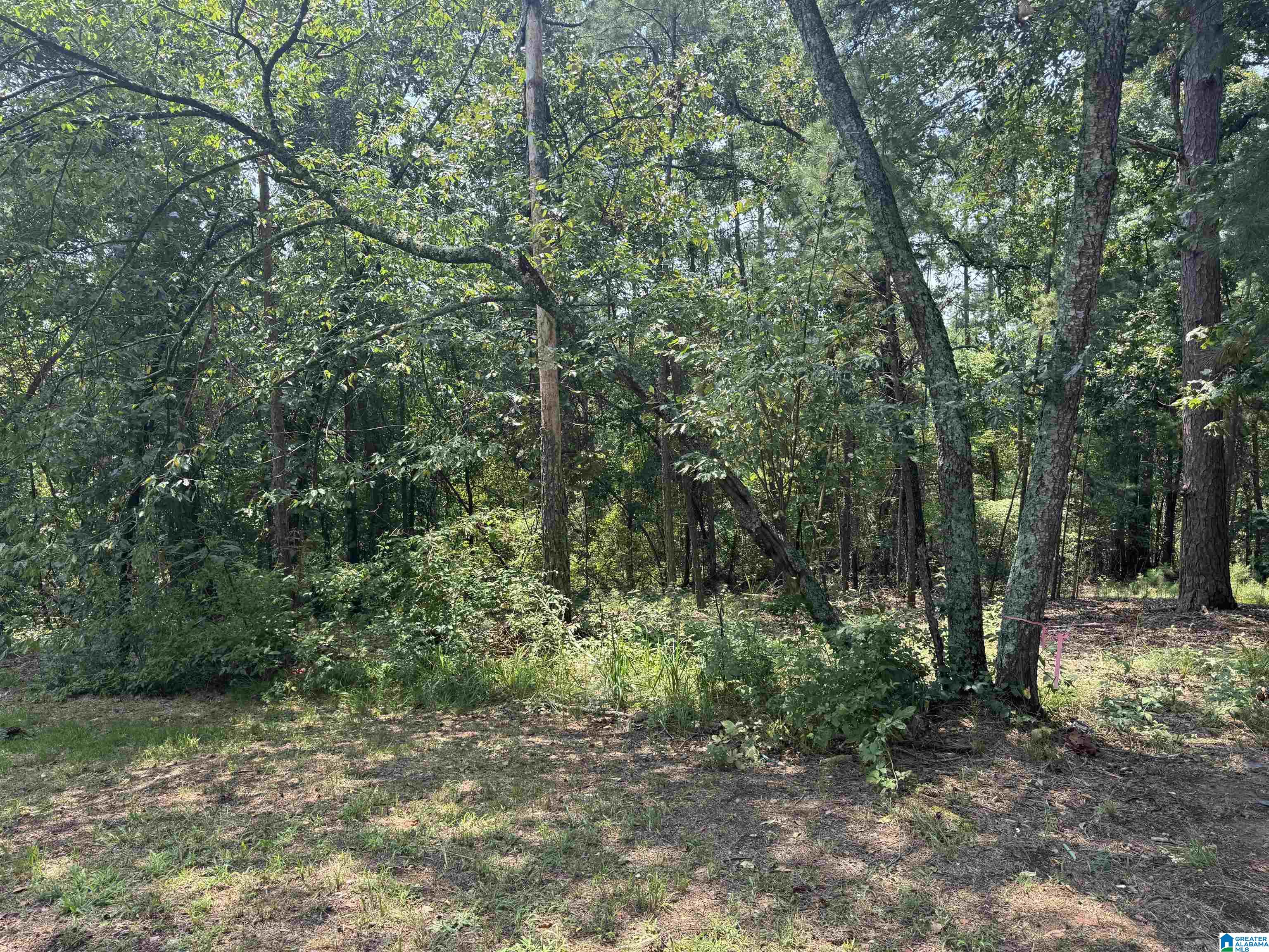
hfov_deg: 71.6
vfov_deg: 56.8
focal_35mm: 24
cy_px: 476
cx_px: 634
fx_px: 880
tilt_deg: -5.2
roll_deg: -0.5
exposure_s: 1/553
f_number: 1.78
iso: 80
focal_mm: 6.76
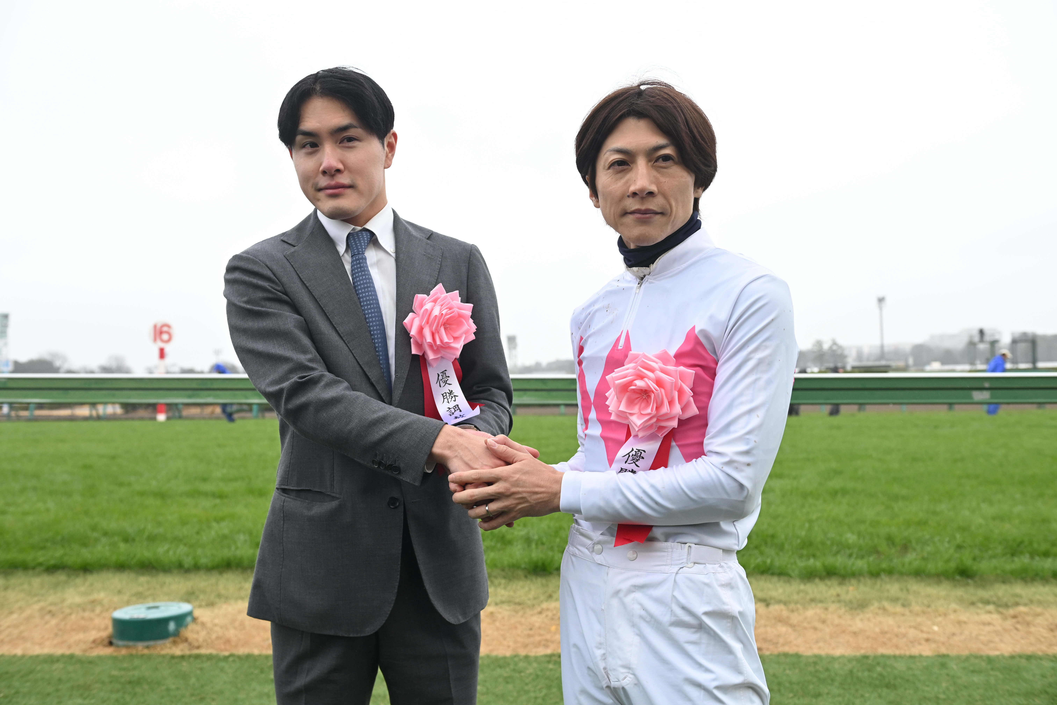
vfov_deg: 36.9
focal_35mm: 36
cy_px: 352
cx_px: 528
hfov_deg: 53.1
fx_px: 1057
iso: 1000
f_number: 5
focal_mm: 36
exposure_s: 1/500
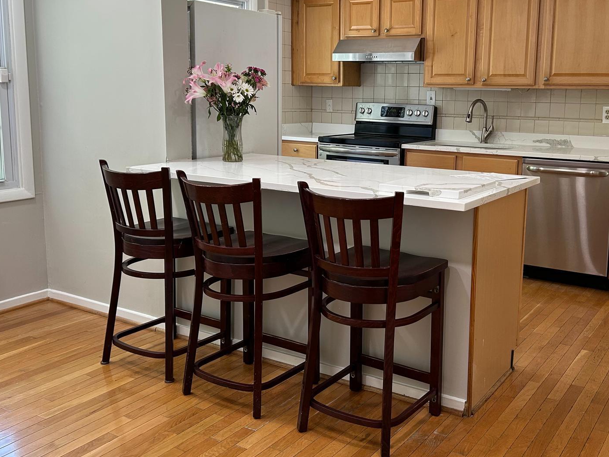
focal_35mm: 38
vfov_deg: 37.6
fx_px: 669
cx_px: 359
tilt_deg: -8.7
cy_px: 193
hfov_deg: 48.7
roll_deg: -0.7
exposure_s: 1/120
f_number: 1.5
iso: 100
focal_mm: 5.7
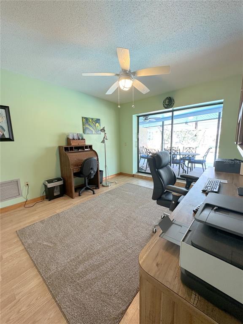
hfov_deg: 85.7
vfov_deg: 102.1
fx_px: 131
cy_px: 162
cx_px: 122
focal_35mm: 14
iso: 160
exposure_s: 1/60
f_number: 2.2
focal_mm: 2.22
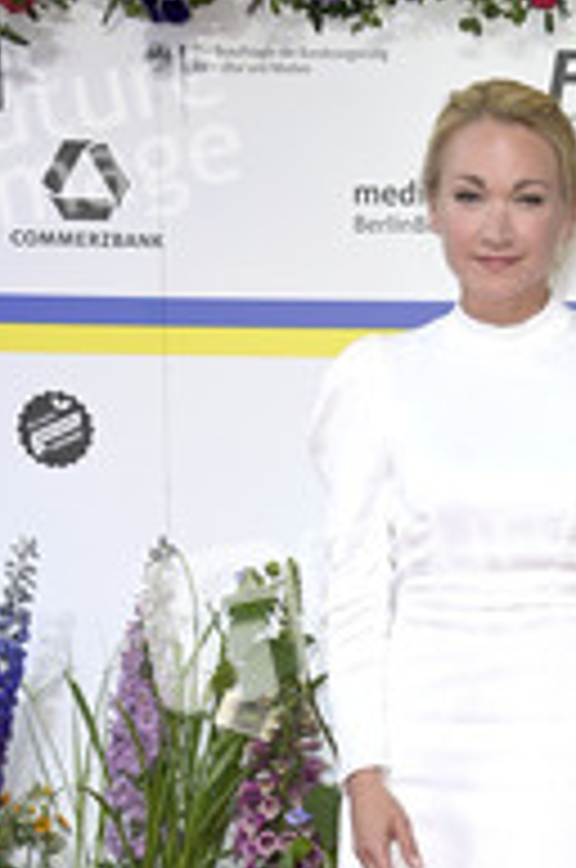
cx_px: 500
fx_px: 2794
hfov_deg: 11.7
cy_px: 832
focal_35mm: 116
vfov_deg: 17.3
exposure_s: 1/250
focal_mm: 56
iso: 640
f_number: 5.6
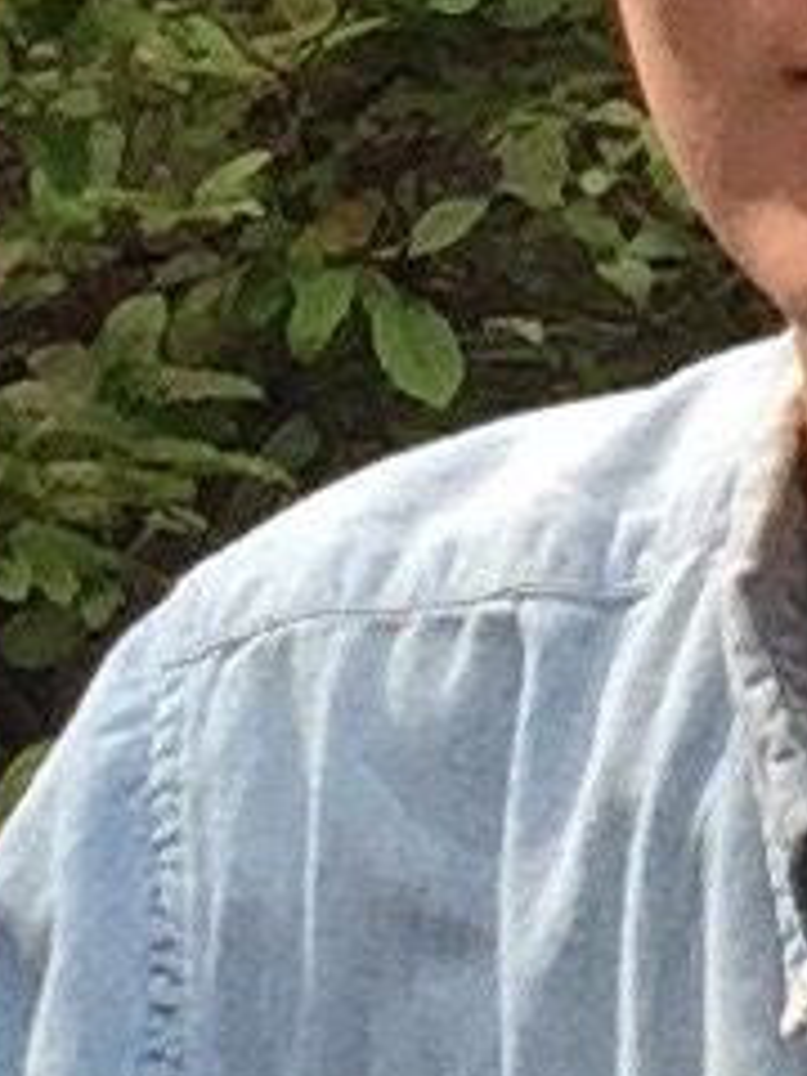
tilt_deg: -10.3
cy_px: -238
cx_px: 1123
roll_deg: +1.0
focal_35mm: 96
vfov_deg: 19.2
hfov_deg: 14.6
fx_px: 2984
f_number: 2.2
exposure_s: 1/280
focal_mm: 4.15
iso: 32
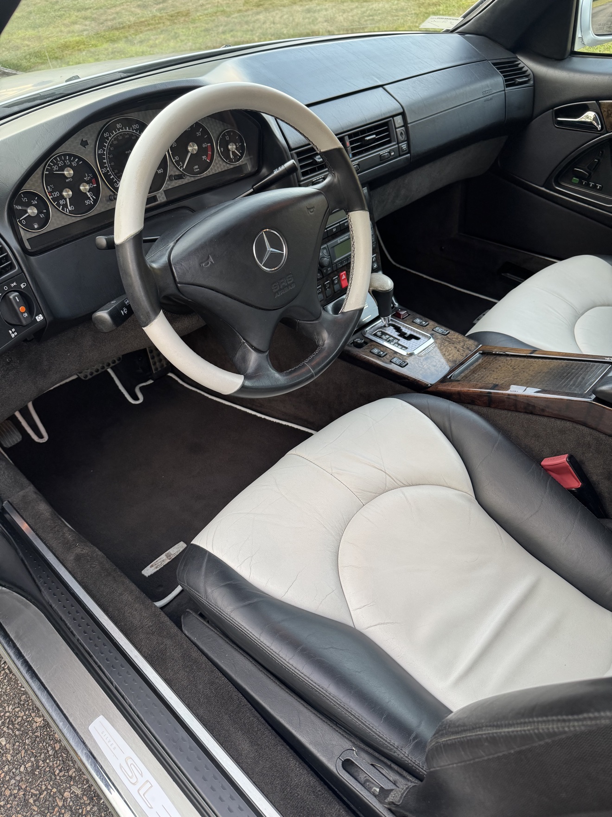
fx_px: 566
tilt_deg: -38.9
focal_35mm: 24
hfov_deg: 56.8
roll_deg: -0.6
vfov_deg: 71.6
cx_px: 306
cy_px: 408
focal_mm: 6.76
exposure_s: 1/121
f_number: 1.78
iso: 160
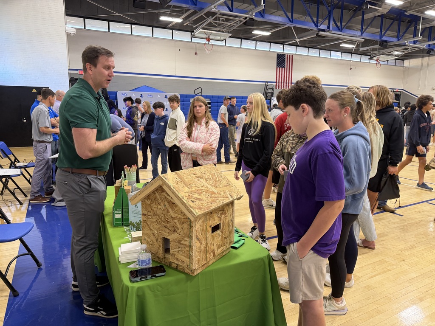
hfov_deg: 71.6
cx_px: 218
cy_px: 163
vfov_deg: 56.8
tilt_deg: -9.1
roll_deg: -0.2
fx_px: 302
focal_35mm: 24
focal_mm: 6.76
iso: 160
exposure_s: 1/60
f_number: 1.78
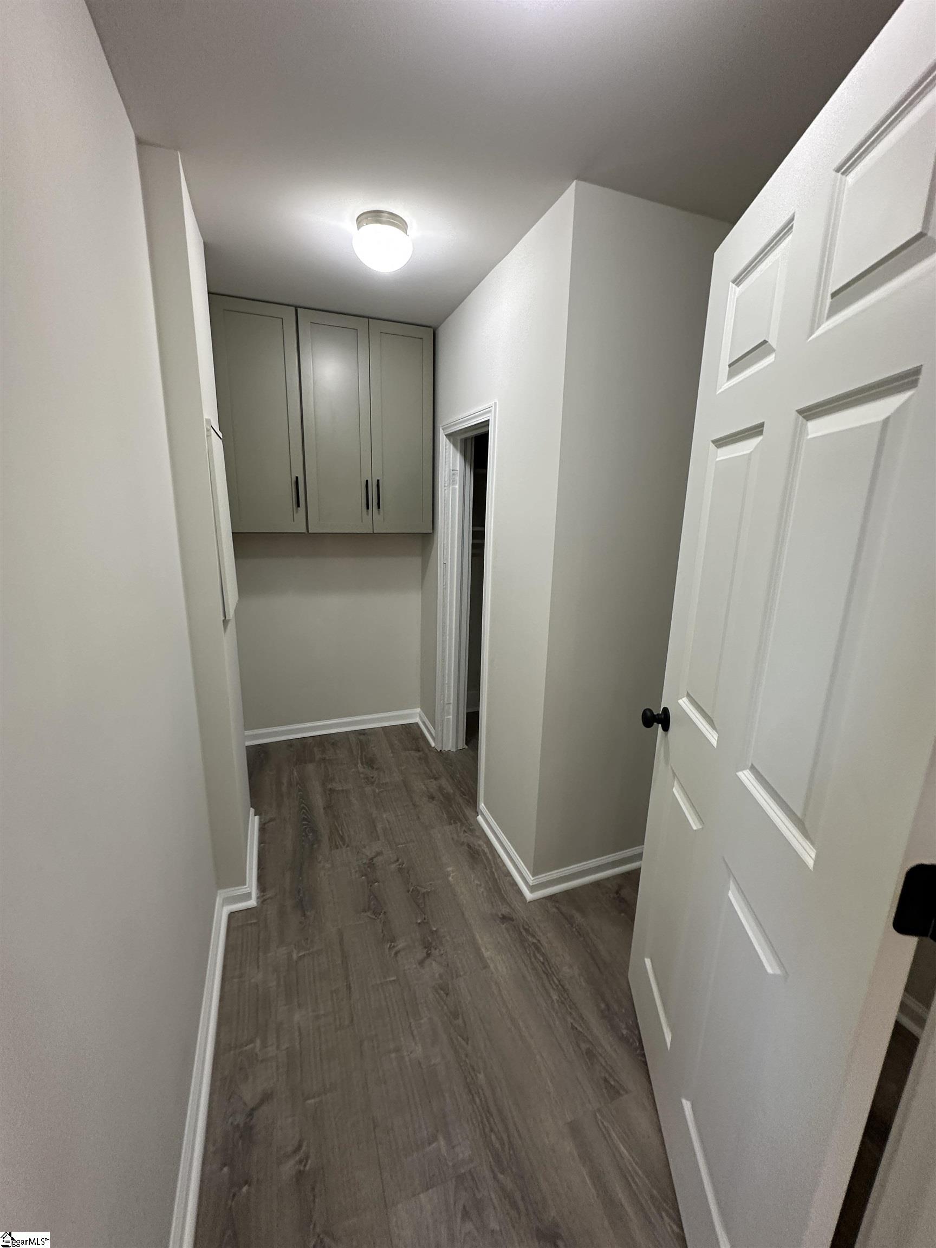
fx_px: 505
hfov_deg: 85.7
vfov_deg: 102.1
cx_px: 468
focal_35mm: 14
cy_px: 624
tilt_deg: -13.5
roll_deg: -2.1
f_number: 2.2
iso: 200
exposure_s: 1/60
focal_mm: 2.22
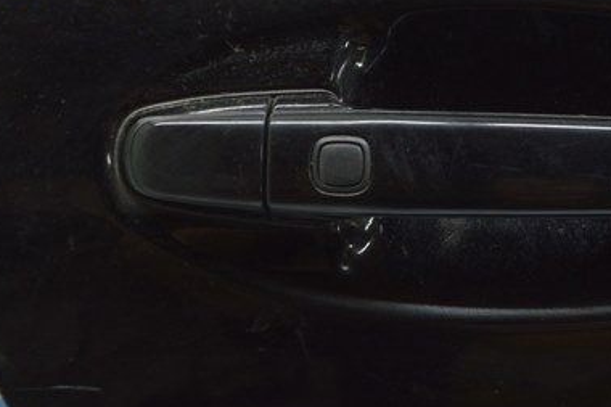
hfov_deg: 22.7
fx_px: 1510
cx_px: 439
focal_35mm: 89
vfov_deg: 14.7
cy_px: -110
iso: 400
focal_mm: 22
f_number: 5.6
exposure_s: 1/20
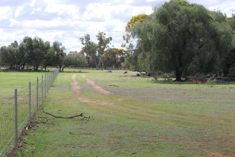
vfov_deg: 14.0
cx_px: 118
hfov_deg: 20.8
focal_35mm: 98
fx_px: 640
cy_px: 78
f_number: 4.1
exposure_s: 1/640
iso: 400
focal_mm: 35.9
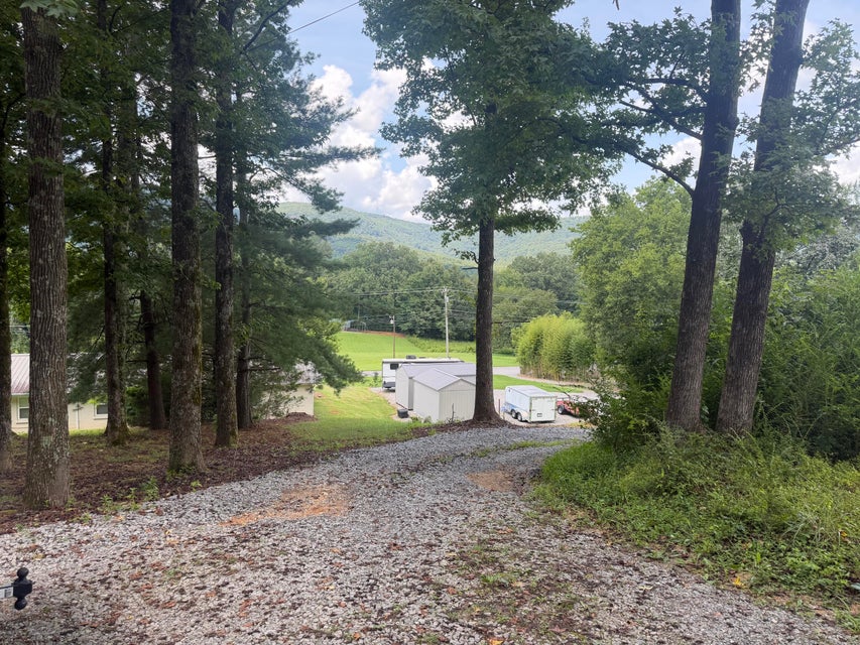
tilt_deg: -4.0
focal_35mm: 24
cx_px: 430
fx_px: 596
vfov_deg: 56.8
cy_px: 322
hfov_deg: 71.6
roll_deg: +0.2
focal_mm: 6.76
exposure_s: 1/715
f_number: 1.78
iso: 100
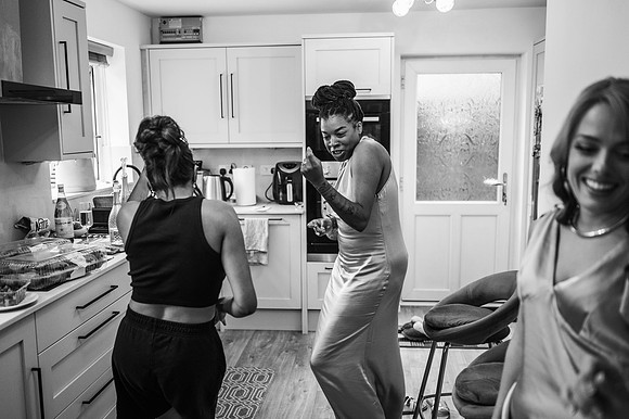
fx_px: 611
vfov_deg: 37.8
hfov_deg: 54.5
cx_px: 314
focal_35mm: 35
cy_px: 210
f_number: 2.2
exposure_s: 1/200
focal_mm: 35
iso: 900
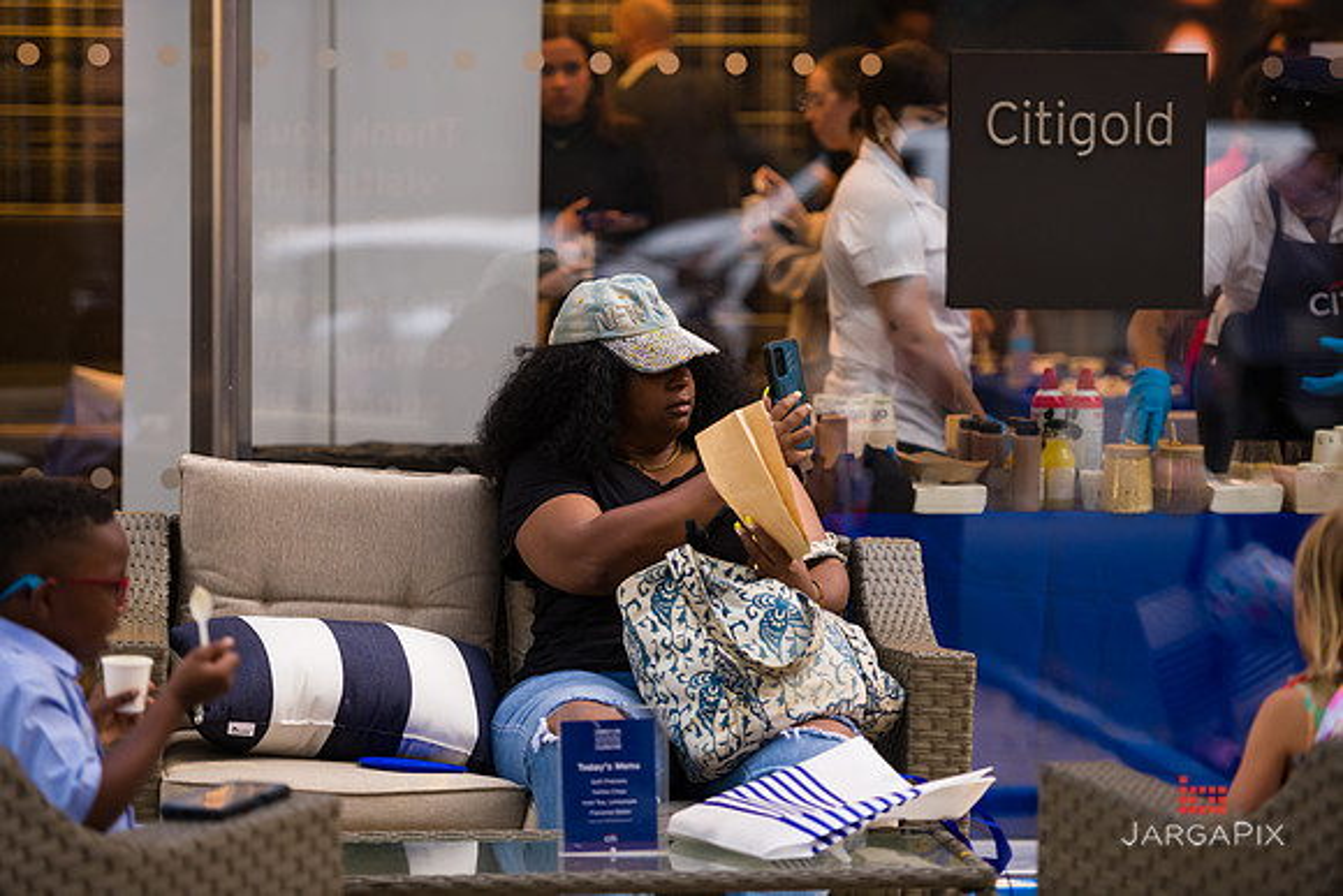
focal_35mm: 130
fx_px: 4851
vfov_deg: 10.6
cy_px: 448
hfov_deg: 15.8
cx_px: 672
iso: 800
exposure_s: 1/500
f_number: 3.2
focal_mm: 130
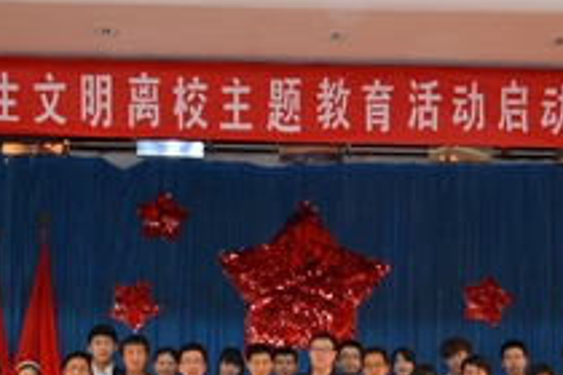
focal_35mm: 72
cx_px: 292
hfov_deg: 28.1
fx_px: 1126
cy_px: 362
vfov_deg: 18.5
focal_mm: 24
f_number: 4
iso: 450
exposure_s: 1/60
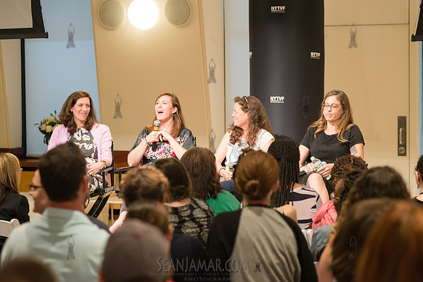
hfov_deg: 19.5
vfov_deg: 13.0
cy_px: 141
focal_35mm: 105
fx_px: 1234
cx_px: 212
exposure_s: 1/125
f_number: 4
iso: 2500
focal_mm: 105
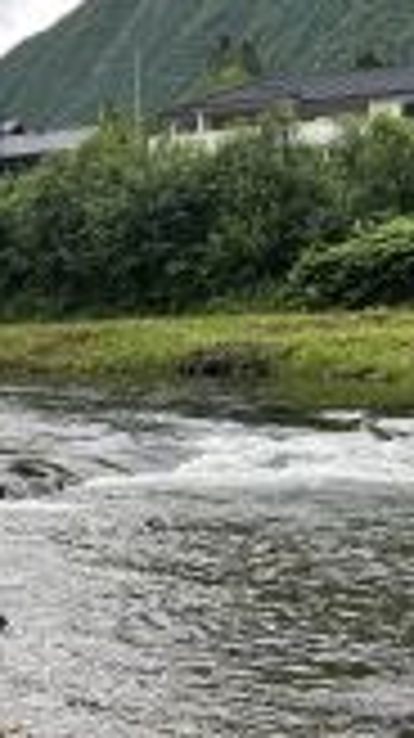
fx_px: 1349
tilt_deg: -10.2
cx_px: -81
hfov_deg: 16.7
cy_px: 531
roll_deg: +1.1
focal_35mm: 69
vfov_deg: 30.2
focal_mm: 5.7
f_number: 1.5
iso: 50
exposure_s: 1/436
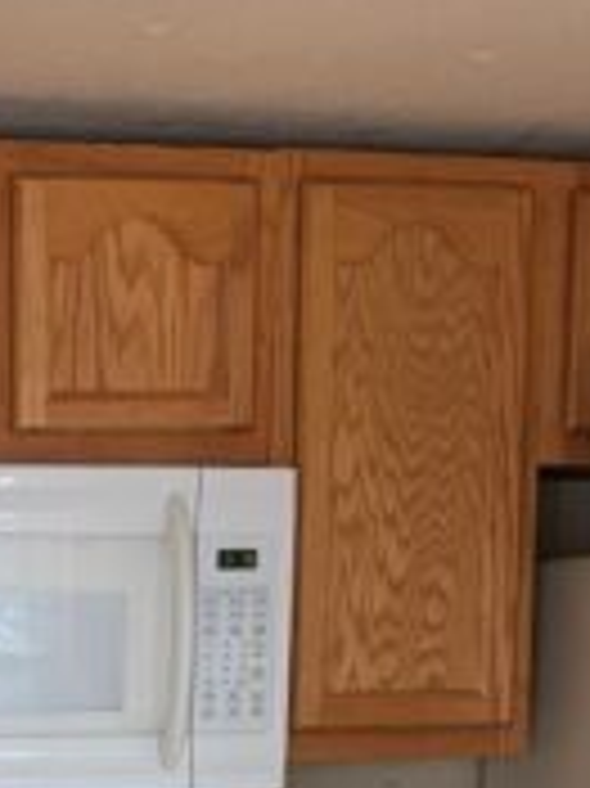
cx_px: -77
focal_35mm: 119
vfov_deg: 15.5
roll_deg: +0.6
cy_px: 1126
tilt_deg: -11.2
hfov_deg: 12.2
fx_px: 2708
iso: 125
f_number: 1.6
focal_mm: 5.96
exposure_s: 1/72
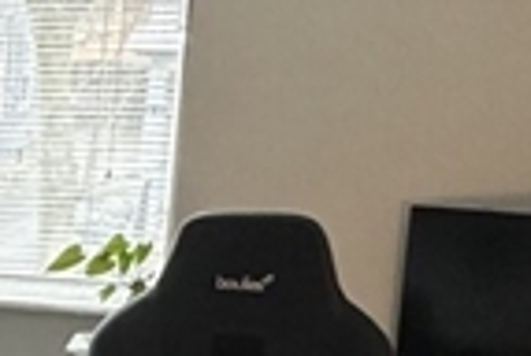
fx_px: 1537
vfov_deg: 12.8
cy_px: 452
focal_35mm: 104
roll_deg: -0.2
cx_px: -434
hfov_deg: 16.3
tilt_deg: -14.6
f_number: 2.2
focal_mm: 2.22
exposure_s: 1/120
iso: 250
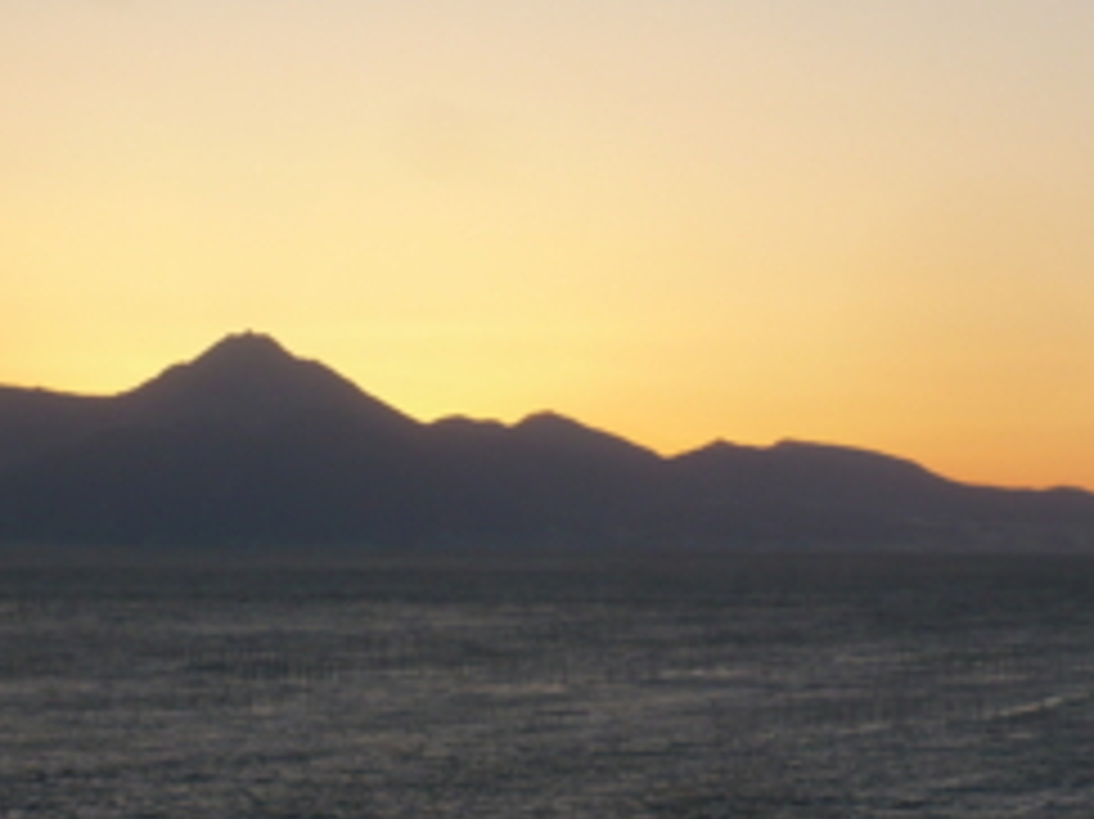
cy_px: 360
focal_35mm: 130
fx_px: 4106
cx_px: 783
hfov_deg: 15.1
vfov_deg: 11.4
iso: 100
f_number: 5
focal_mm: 13
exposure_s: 1/200
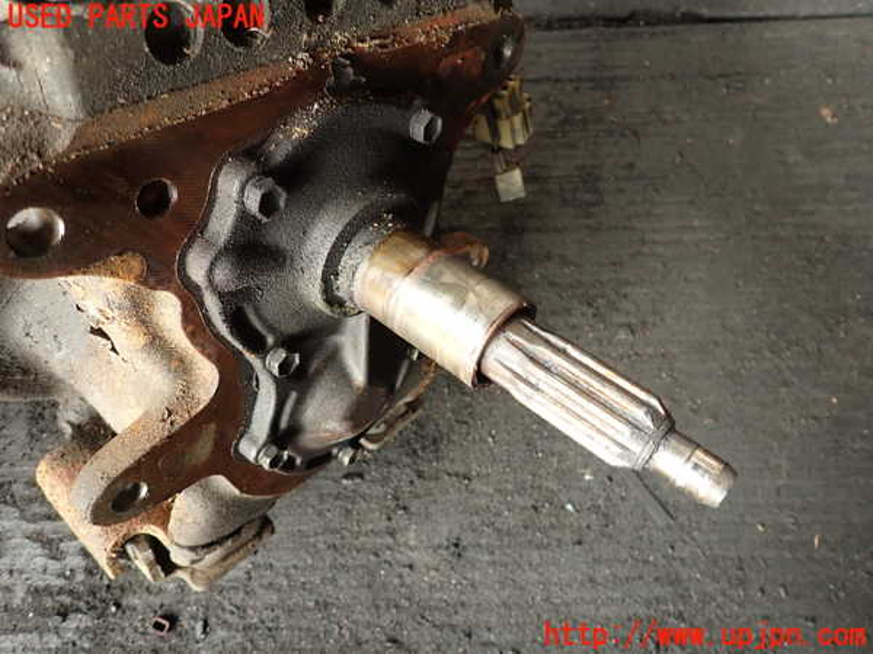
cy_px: 327
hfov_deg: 69.4
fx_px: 630
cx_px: 436
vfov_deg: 54.9
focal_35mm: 25
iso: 200
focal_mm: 4.5
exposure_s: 1/40
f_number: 2
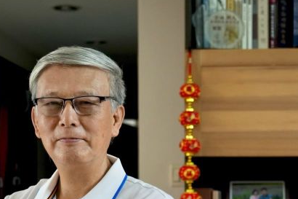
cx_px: 191
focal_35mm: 103
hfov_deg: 19.8
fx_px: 852
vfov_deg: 13.0
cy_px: 230
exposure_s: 1/100
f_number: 4
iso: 1250
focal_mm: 44
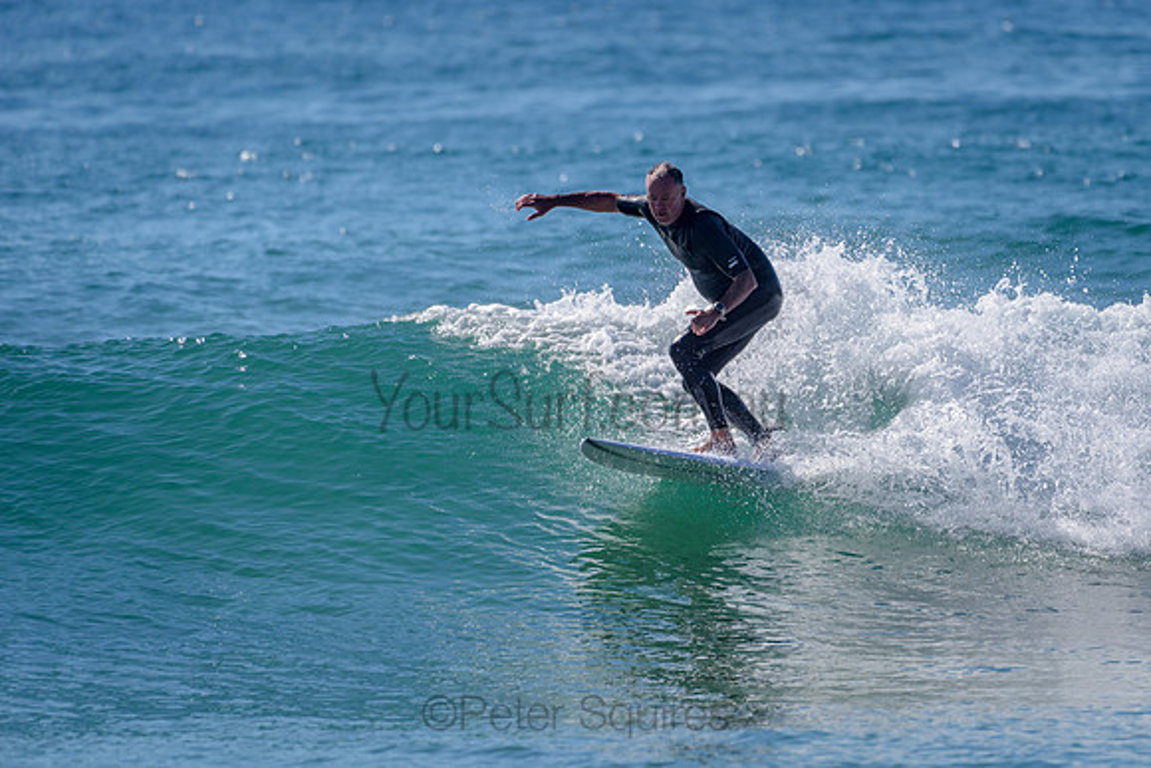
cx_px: 705
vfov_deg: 2.2
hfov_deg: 3.4
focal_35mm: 612
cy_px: 412
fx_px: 19583
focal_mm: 500
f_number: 5.6
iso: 110
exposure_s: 1/2000
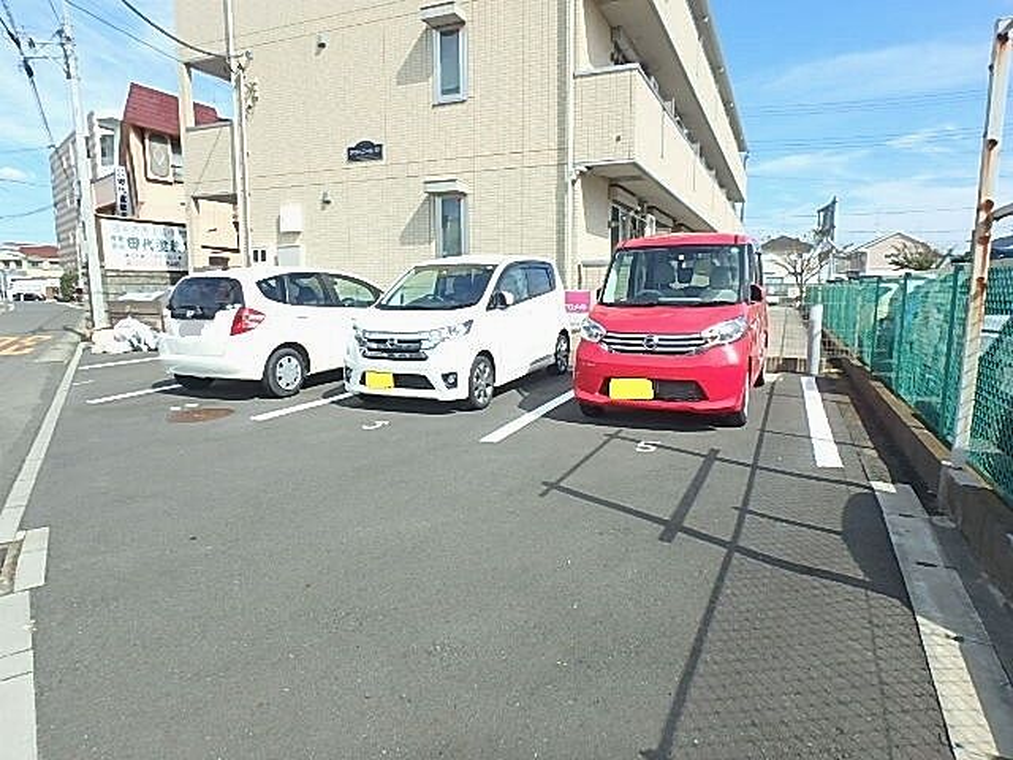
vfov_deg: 63.4
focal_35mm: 21
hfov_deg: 79.0
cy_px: 380
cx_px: 506
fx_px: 615
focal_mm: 3.7
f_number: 3.5
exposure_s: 1/800
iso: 125
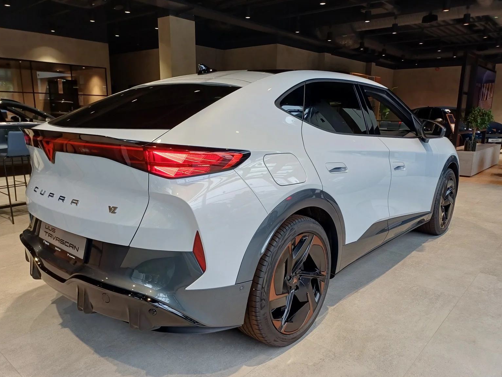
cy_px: 195
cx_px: 251
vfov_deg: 53.1
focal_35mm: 26
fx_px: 377
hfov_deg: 67.3
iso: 50
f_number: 1.8
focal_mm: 4.65
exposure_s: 1/50
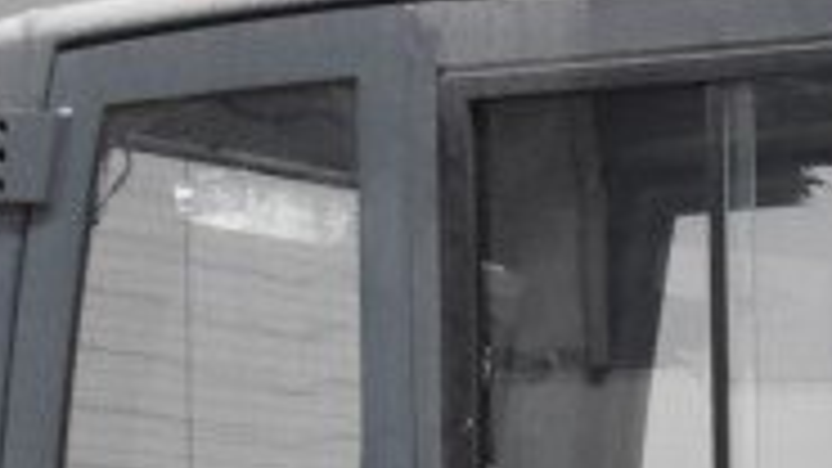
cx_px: 1367
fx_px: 5404
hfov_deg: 8.5
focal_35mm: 245
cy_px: 918
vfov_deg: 4.9
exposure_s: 1/50
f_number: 4
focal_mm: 24
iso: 1600
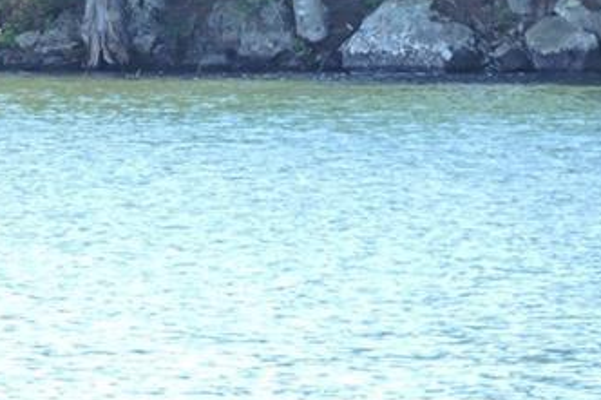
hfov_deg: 1.4
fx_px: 25095
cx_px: -81
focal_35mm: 1504
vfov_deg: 0.9
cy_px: -58
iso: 400
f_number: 5.6
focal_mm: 107.5
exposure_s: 1/200
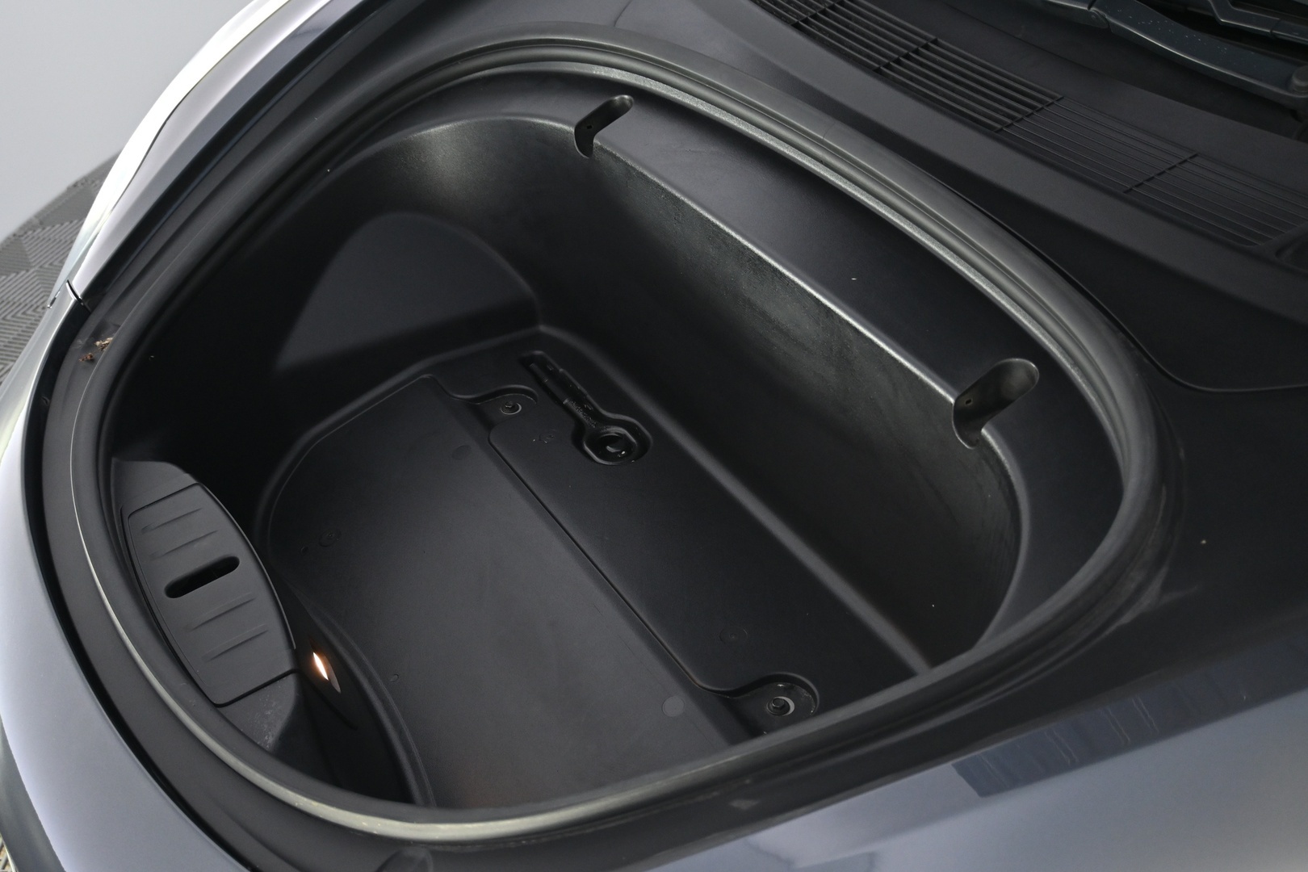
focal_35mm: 39
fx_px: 1417
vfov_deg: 34.2
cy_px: 436
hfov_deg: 49.6
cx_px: 654
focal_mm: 26
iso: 1250
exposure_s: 1/40
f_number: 4.5
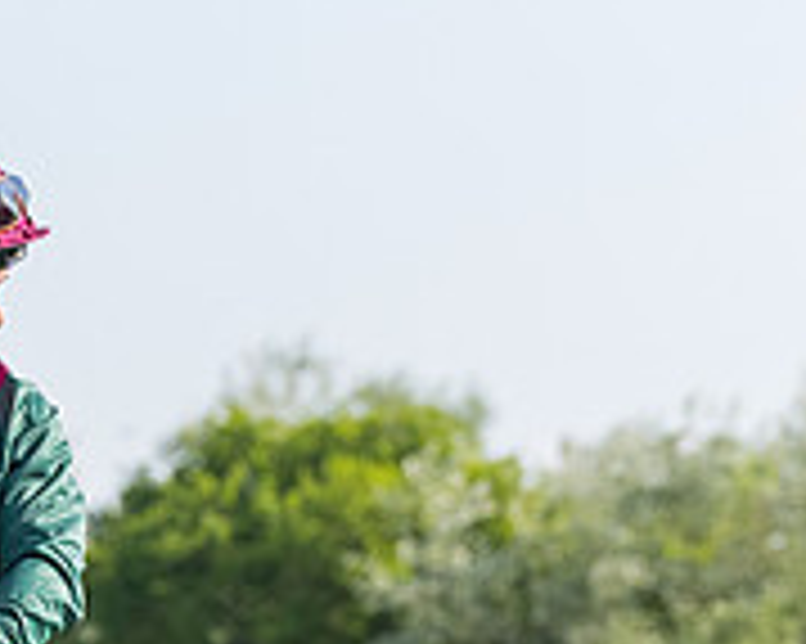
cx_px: 78
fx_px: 10562
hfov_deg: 4.4
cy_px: 846
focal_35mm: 443
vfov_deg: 3.5
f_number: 4
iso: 500
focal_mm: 93
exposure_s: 1/4000
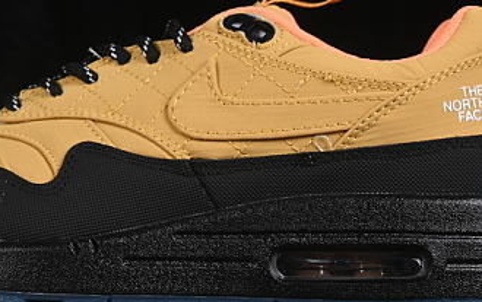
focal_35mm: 185
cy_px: 74
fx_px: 2433
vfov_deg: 7.1
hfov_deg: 11.3
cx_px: 194
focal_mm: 50
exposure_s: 1/80
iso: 160
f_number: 8
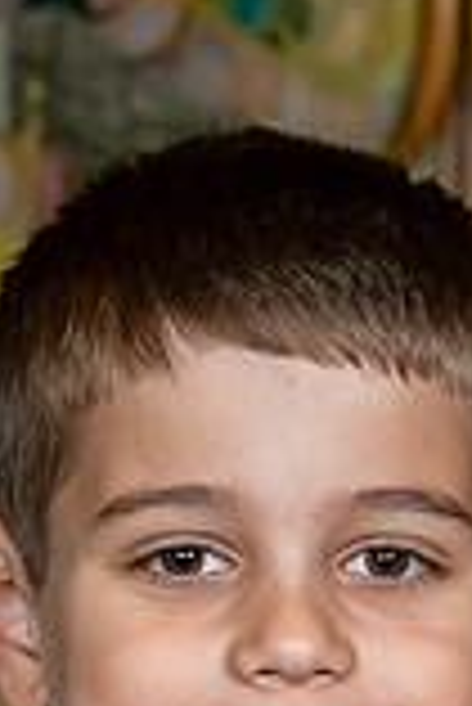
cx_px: 547
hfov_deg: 4.4
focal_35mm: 314
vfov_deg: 6.5
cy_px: 1005
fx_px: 6161
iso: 500
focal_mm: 53
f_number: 7.1
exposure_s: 1/200
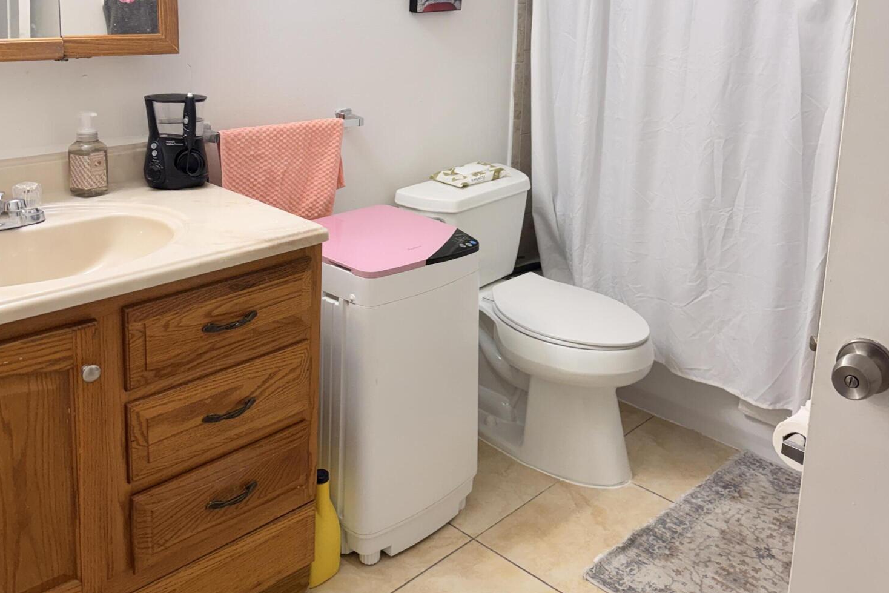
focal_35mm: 34
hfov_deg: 55.8
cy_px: 141
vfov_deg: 37.8
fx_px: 840
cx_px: 441
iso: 125
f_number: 1.78
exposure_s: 1/120
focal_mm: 6.76
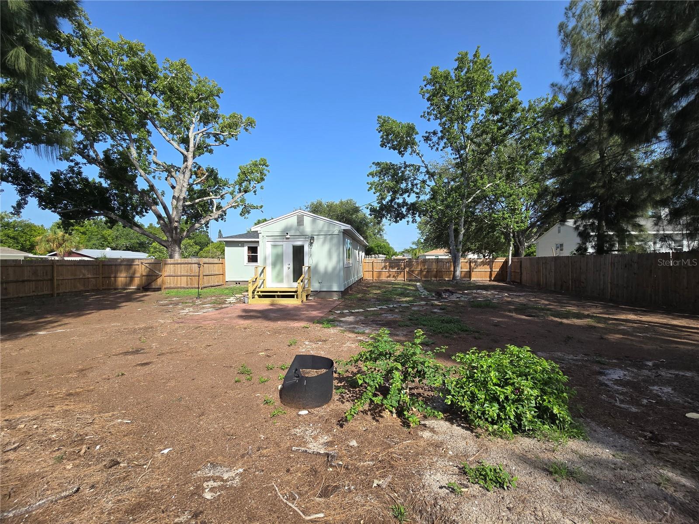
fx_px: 263
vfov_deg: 89.9
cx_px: 350
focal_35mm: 13
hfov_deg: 106.2
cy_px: 262
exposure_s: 1/1410
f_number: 2.2
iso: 50
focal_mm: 2.2
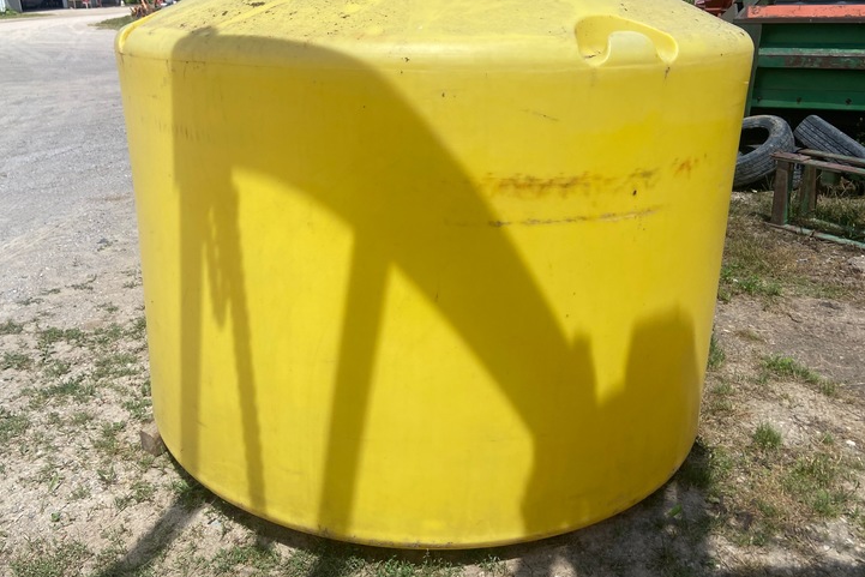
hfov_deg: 61.9
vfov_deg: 43.5
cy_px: 245
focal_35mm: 30
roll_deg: +2.4
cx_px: 413
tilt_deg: -19.8
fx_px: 721
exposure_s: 1/3497
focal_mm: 4.25
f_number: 1.8
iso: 32
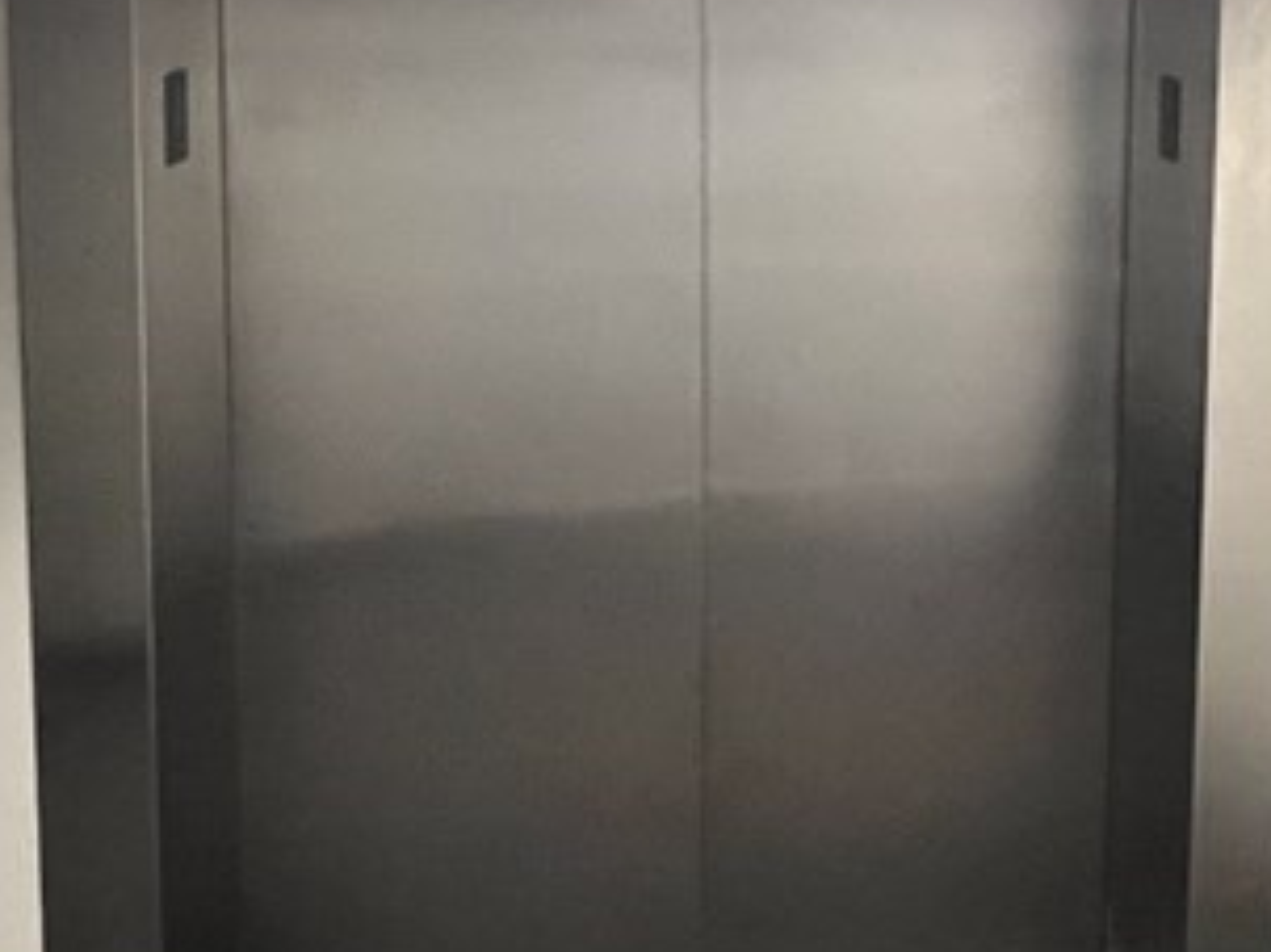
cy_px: 134
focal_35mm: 44
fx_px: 1615
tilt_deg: -6.3
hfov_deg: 41.9
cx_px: 919
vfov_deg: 31.6
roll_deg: -1.4
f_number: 1.8
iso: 1000
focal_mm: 1.57
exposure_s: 1/30
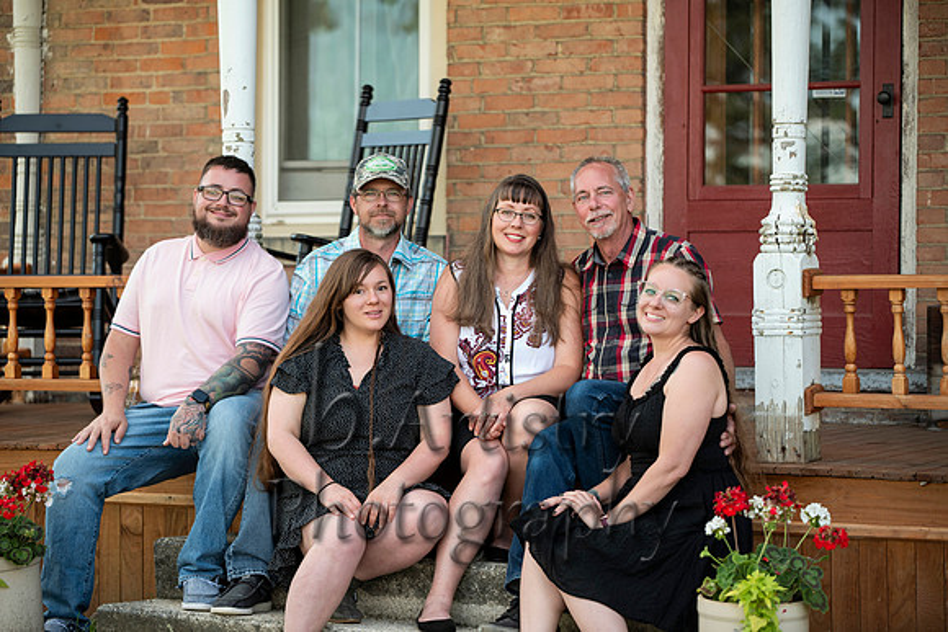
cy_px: 316
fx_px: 3055
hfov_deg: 17.6
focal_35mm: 116
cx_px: 474
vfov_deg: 11.8
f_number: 2.8
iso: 200
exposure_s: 1/250
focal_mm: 116
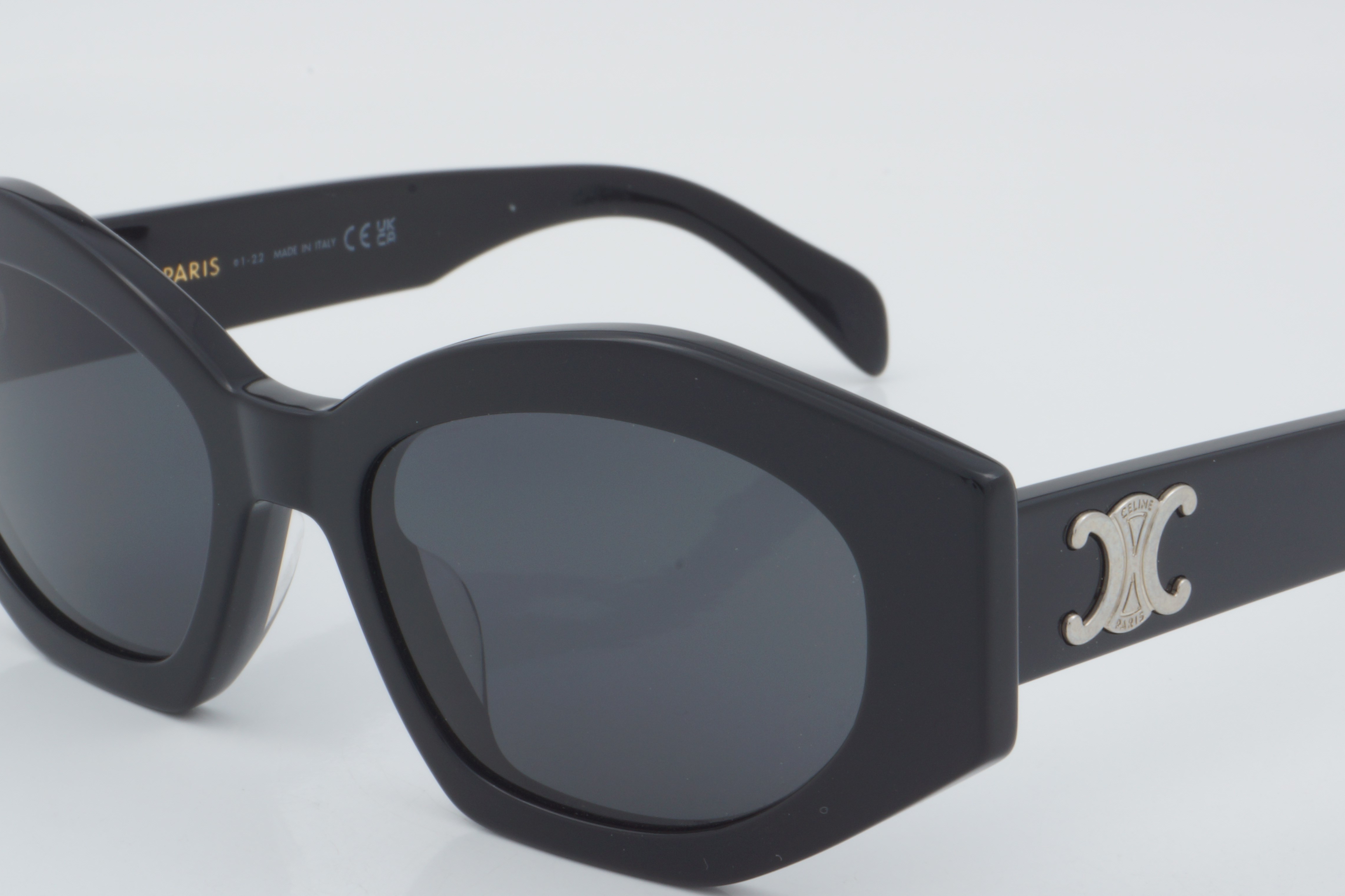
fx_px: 3661
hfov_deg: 20.8
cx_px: 735
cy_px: 518
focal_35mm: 98
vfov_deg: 14.0
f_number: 32
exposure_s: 1/3
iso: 100
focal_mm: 50
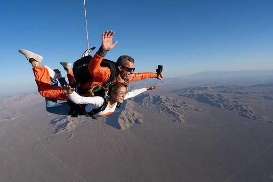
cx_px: 136
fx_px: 182
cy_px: 91
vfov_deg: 53.2
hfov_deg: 73.7
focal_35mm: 24
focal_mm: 24
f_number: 9
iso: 800
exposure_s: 1/2000
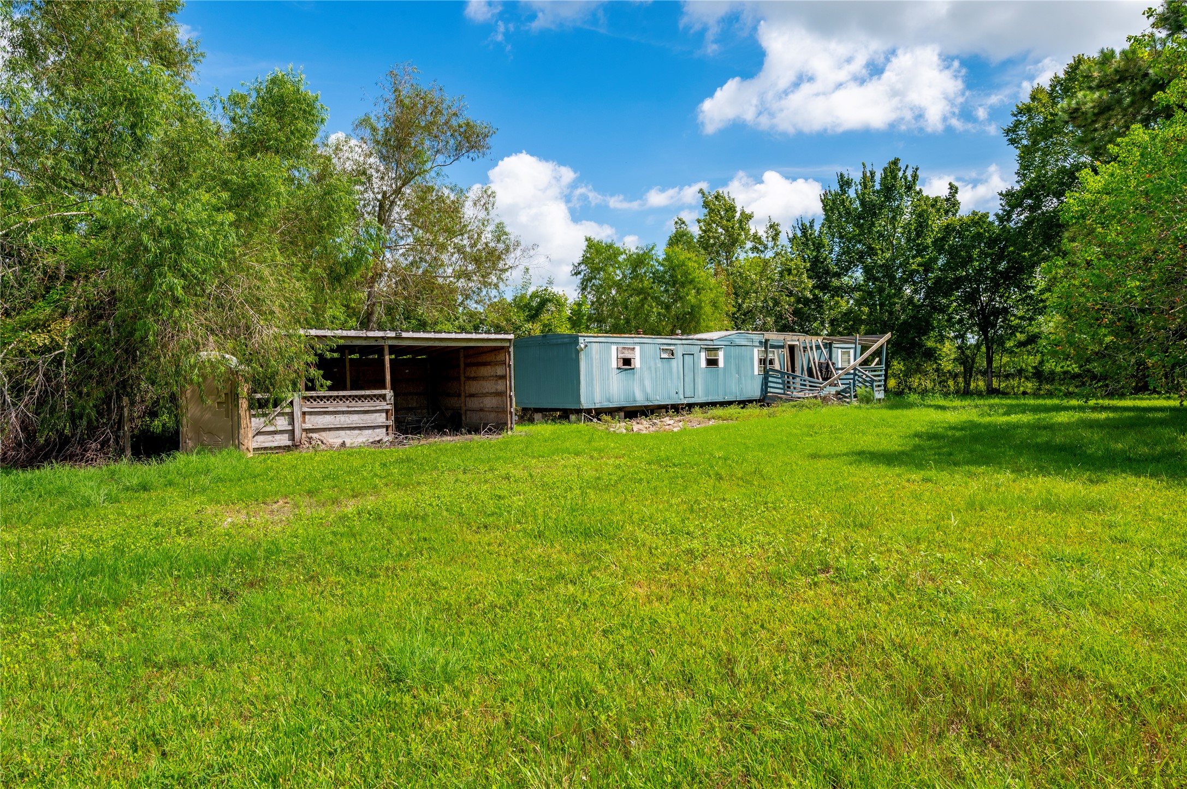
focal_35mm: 22
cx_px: 594
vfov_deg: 57.1
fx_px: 725
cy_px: 394
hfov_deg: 78.6
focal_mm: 22
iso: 125
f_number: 14
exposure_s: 1/125
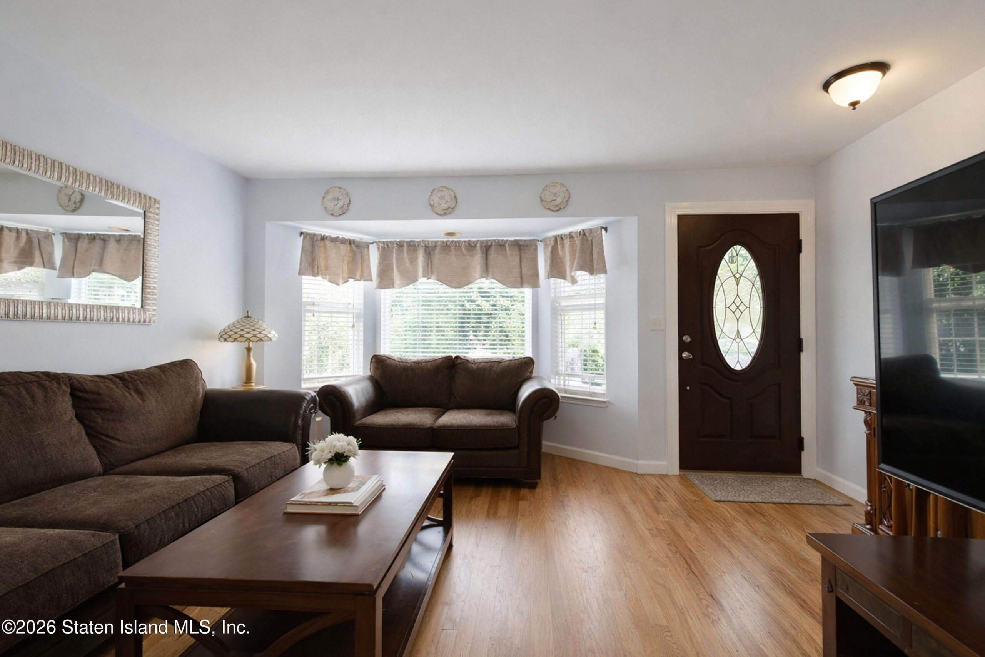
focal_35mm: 15
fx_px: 410
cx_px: 492
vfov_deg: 77.3
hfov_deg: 100.4
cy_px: 328
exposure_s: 1/160
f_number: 5.6
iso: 1600
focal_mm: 10
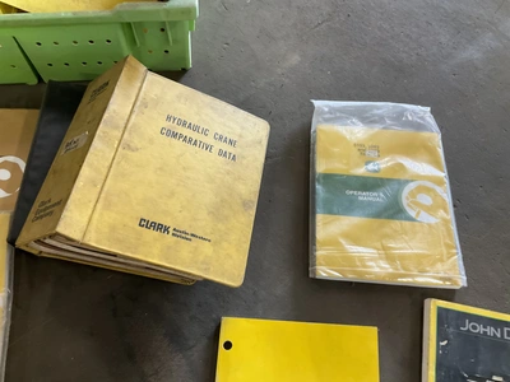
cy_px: 191
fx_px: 427
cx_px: 255
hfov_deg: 61.7
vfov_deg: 48.2
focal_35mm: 29
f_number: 1.8
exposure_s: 1/60
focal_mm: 3
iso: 125
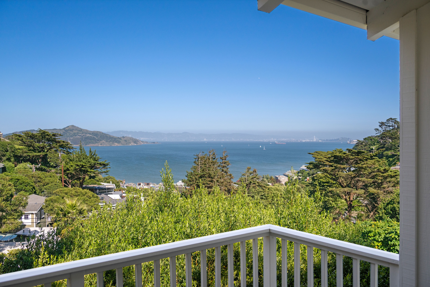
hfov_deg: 58.0
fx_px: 388
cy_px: 144
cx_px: 215
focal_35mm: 32
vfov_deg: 40.5
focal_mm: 32.5
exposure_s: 1/640
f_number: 5
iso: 400
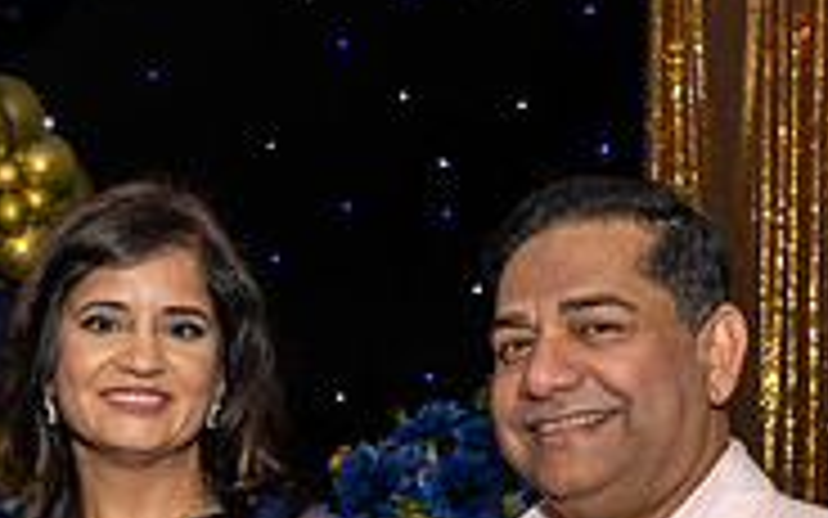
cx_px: -231
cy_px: 775
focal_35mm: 110
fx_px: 2482
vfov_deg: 11.4
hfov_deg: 17.8
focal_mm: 30
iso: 800
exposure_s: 1/250
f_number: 8
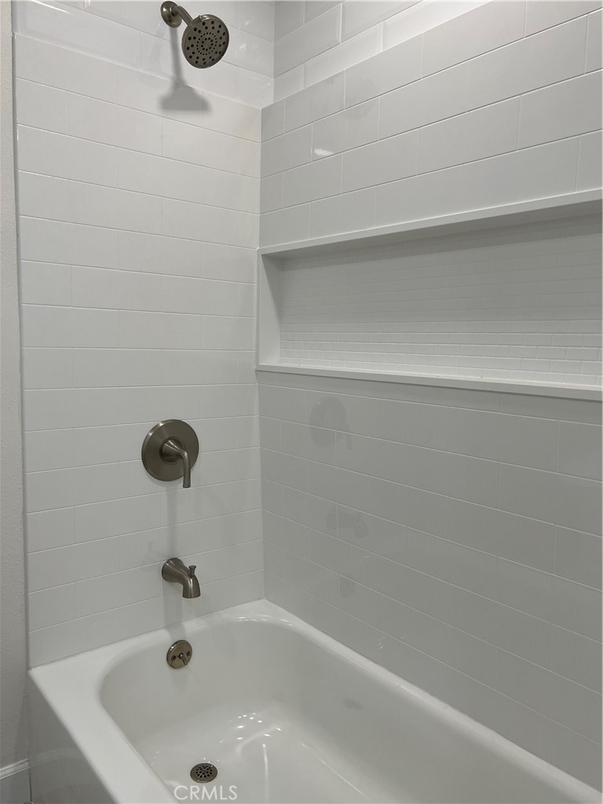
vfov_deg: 67.3
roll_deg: -1.2
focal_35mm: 26
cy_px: 402
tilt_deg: -5.2
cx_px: 302
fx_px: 604
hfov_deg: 53.1
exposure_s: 1/120
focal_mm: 5.7
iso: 40
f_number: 1.5
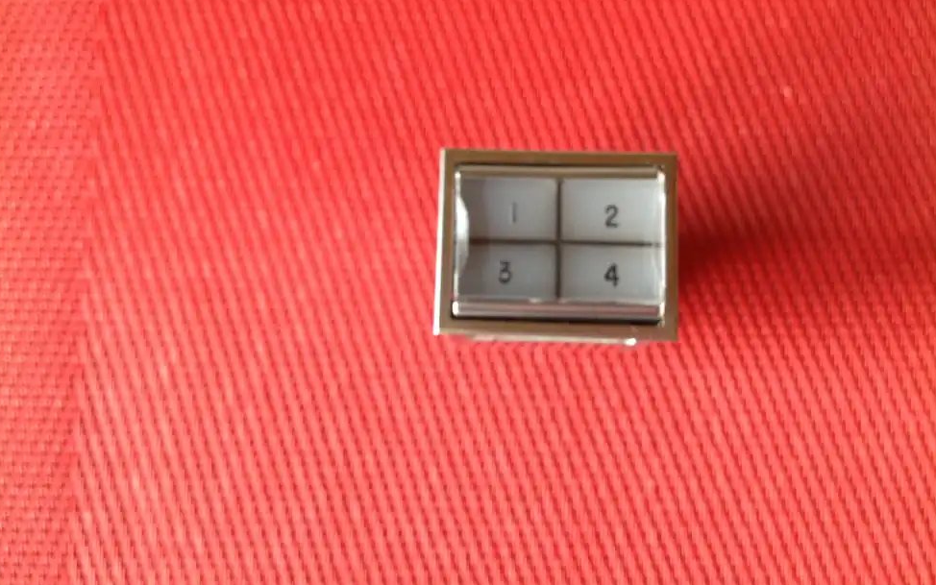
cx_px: 469
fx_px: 969
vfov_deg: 33.5
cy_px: 248
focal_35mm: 38
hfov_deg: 51.5
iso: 125
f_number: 2.4
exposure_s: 1/15
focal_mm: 4.28
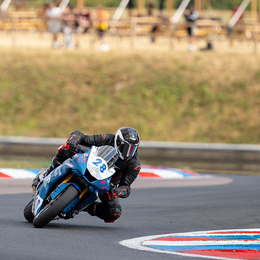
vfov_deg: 3.1
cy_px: 119
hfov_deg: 3.1
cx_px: 66
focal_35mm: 557
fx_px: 4733
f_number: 4
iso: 64
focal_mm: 400
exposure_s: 1/400
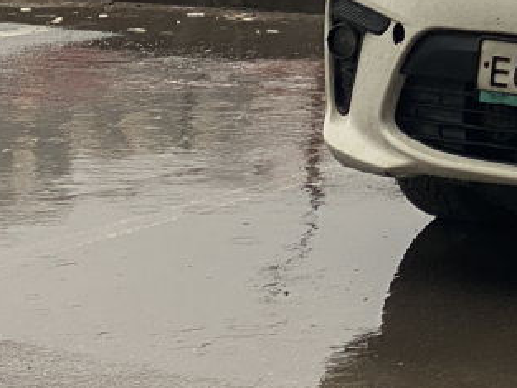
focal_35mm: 216
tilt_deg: -1.5
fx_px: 3227
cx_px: 937
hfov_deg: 8.8
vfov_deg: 6.7
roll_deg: -1.1
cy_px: -288
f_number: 2
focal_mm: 6
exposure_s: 1/122
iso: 25
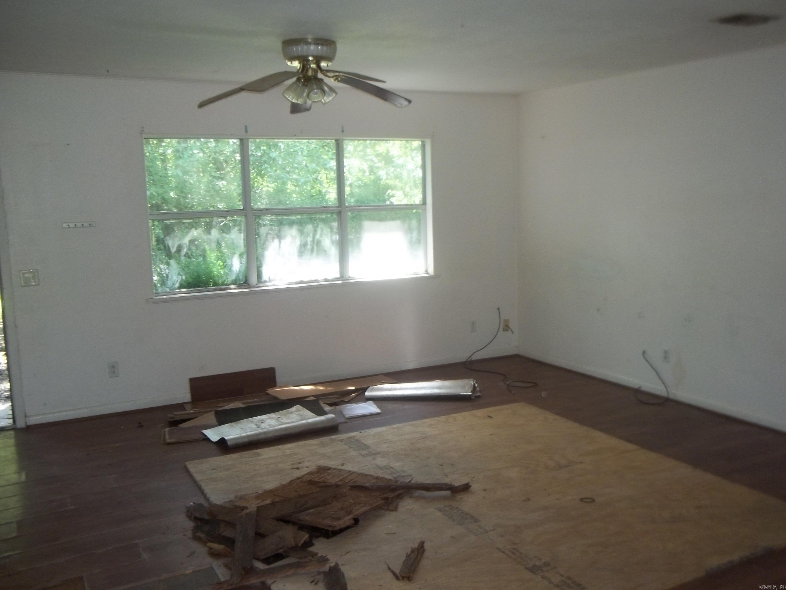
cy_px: 295
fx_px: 749
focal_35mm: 33
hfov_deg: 55.4
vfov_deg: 42.9
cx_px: 393
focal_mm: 5.9
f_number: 3.3
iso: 160
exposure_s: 1/50
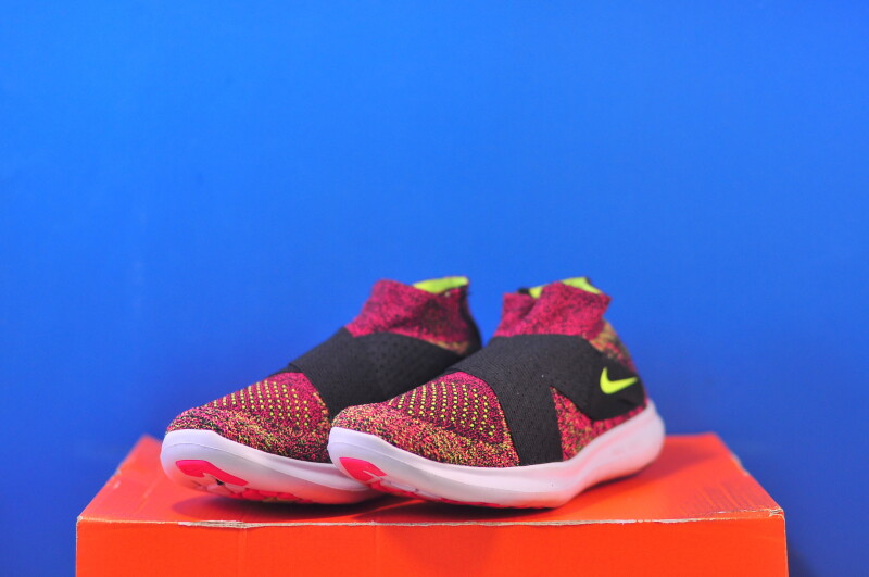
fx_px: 1808
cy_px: 288
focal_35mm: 75
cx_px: 434
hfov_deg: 27.0
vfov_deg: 18.1
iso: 250
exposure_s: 1/320
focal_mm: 50
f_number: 2.2
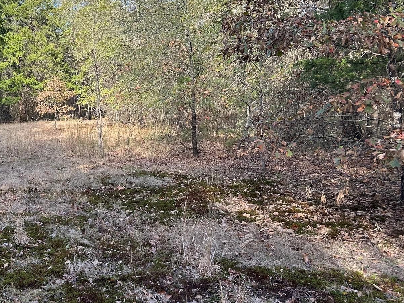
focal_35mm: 44
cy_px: 120
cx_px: 71
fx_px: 514
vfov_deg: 32.8
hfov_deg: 40.8
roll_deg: +0.2
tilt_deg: -4.3
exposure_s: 1/439
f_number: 1.5
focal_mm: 5.7
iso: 50
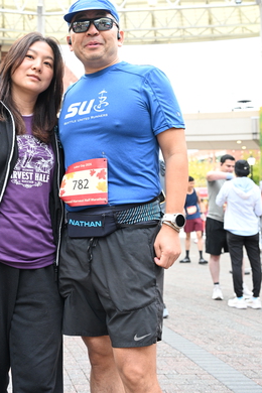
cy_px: 141
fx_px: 532
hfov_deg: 27.5
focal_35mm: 49
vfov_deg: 40.2
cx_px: 89
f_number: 4
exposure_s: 1/160
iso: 2000
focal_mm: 34.5
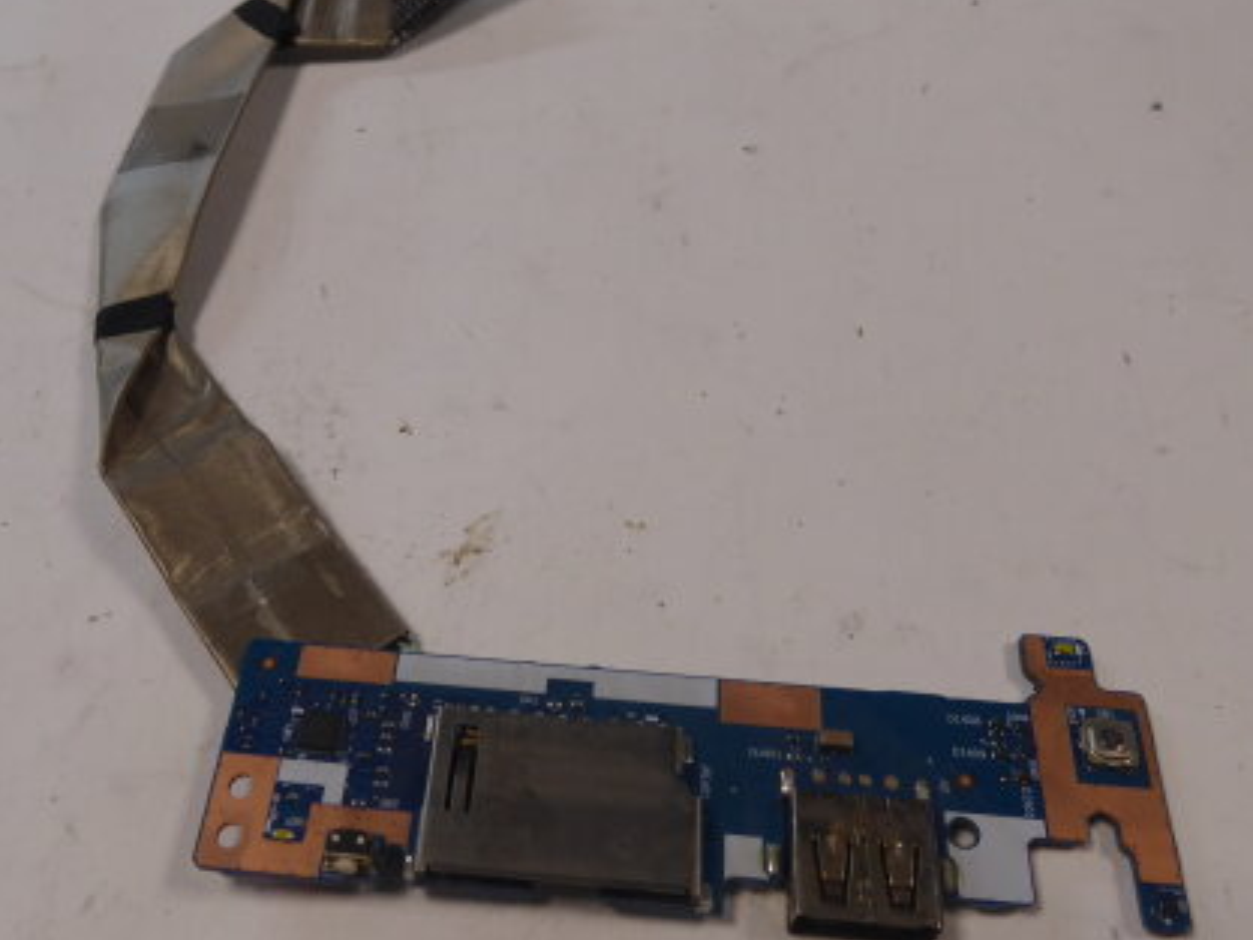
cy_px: 490
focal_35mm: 36
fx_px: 1303
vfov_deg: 39.7
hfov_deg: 51.0
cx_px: 505
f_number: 3.3
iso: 160
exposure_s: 1/60
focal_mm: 4.3
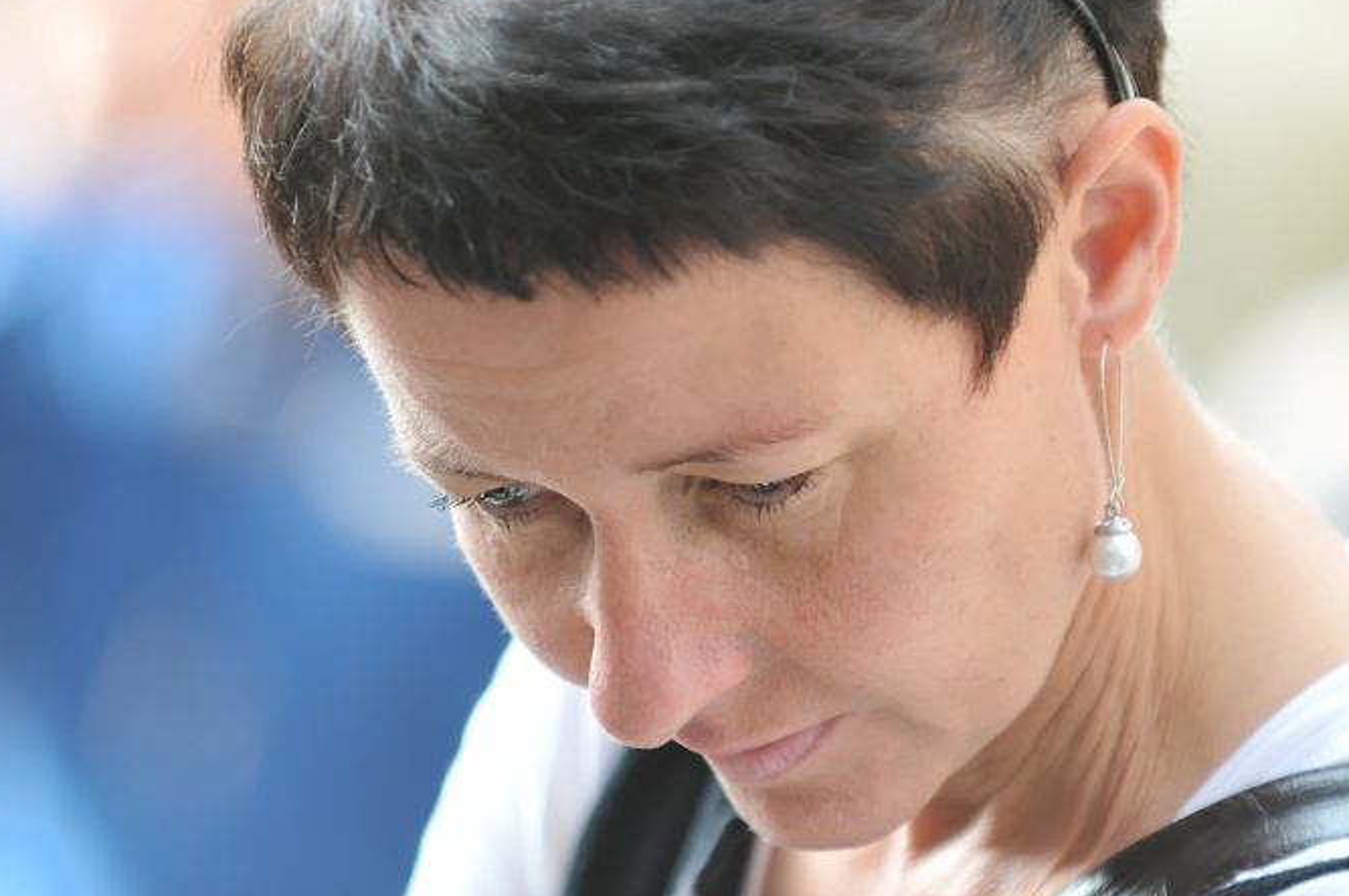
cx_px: 729
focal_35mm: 406
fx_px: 15195
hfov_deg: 5.1
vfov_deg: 3.4
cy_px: 324
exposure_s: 1/160
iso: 200
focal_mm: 200
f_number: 2.8
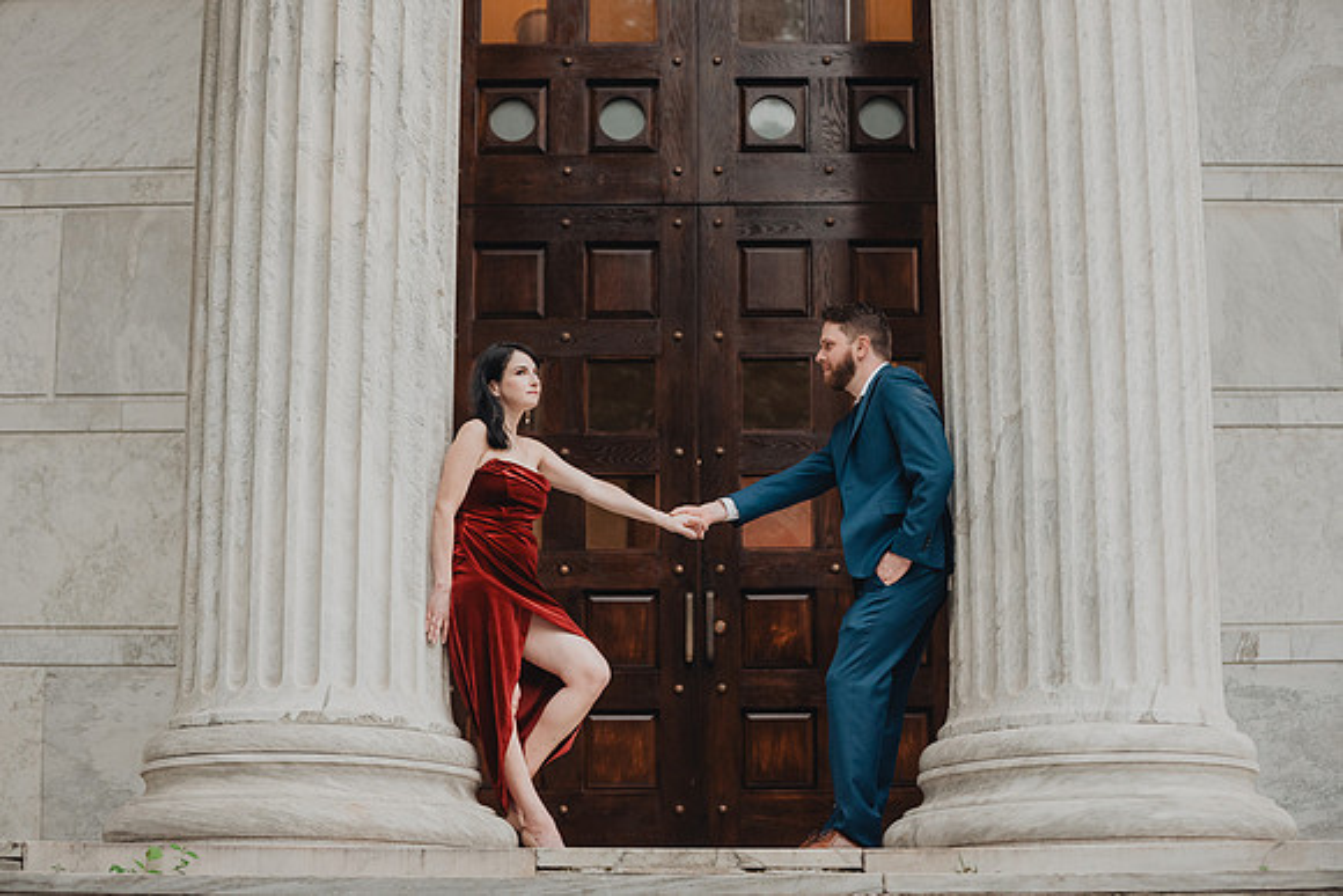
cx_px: 662
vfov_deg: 18.1
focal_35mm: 75
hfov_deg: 26.8
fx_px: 2817
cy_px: 435
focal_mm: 70
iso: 800
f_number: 2.8
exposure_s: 1/1000
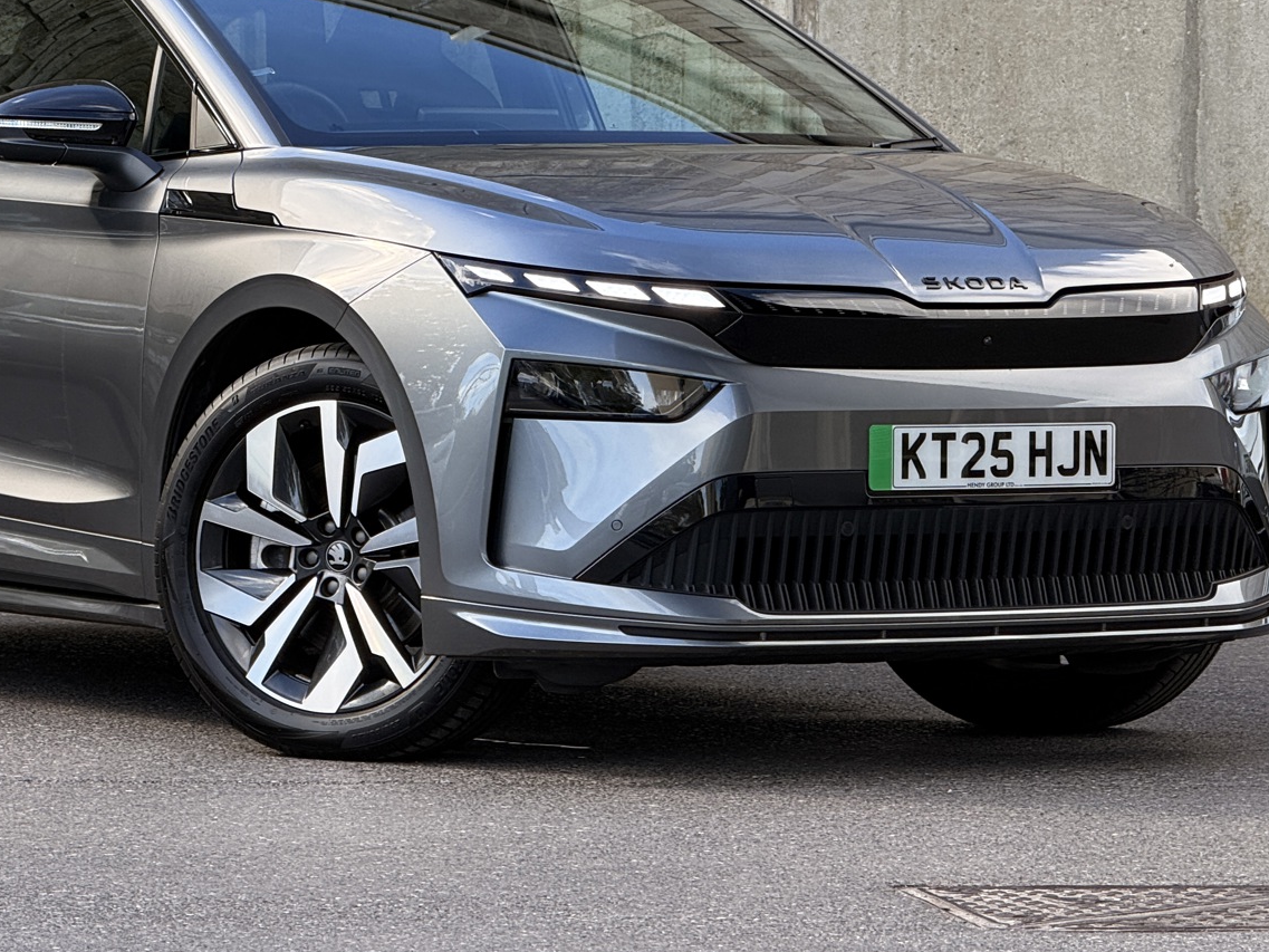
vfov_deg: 7.8
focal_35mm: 190
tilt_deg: +0.9
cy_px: 311
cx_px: 420
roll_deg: +0.1
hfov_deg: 10.4
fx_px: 6966
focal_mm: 15.66
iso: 64
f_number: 2.8
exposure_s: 1/280
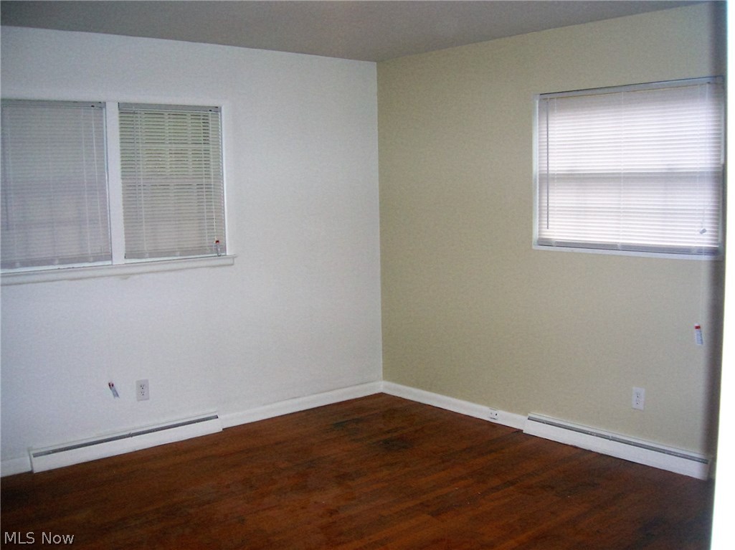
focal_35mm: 34
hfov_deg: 54.0
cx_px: 368
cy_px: 275
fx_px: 721
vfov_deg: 41.7
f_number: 2.9
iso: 151
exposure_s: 1/60.1
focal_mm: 5.7
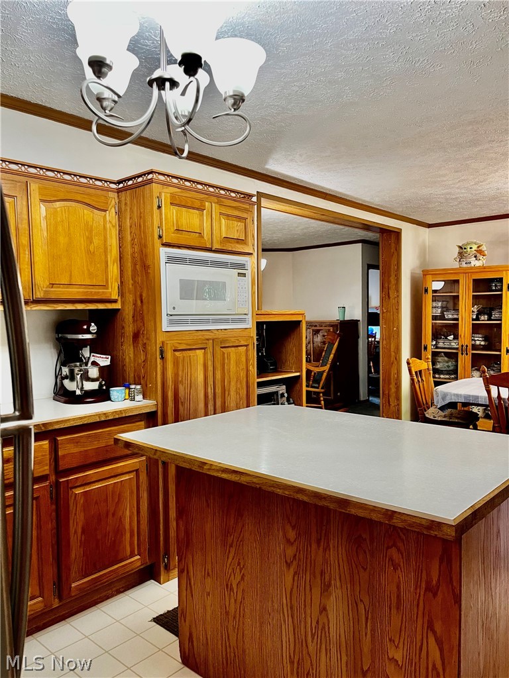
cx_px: 254
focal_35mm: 26
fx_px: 510
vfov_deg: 67.3
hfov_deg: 53.1
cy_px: 339
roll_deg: +0.7
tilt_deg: -2.5
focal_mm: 5.1
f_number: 1.6
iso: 125
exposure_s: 1/60
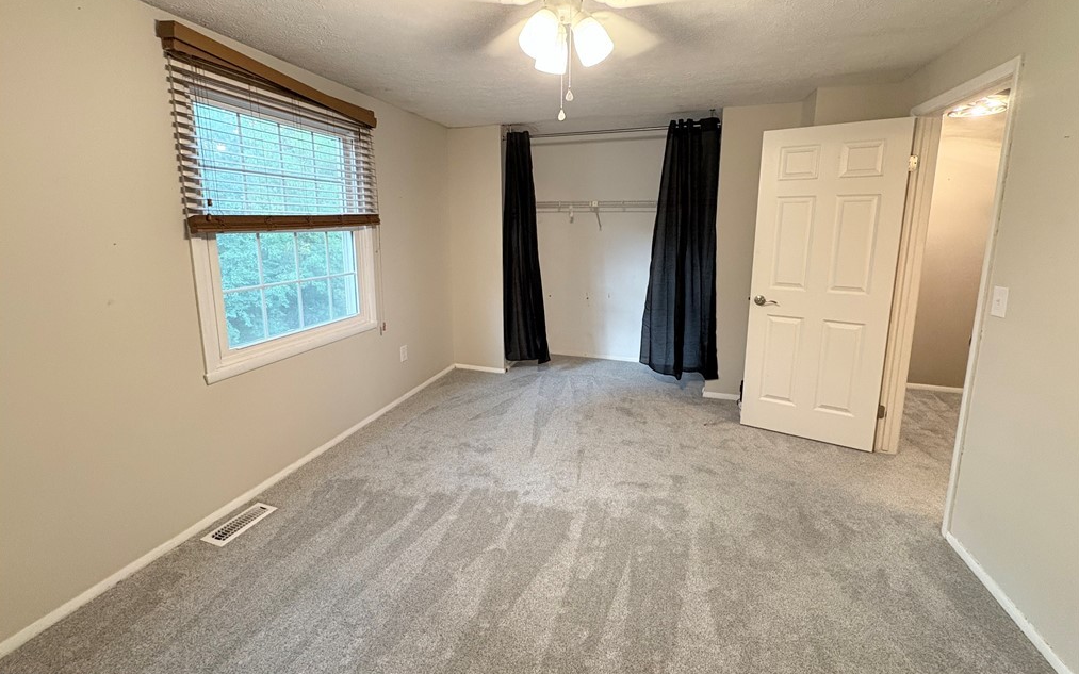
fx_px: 441
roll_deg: +0.1
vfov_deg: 74.4
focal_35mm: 15
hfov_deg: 101.5
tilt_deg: -8.5
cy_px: 292
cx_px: 537
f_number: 2.2
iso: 500
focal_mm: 2.22
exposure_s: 1/60
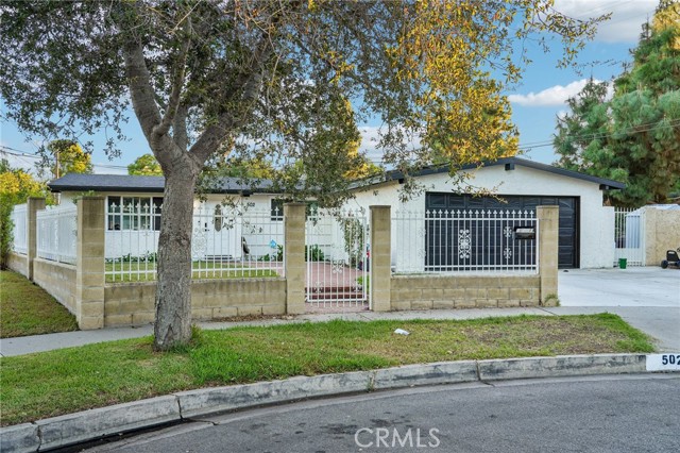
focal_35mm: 30
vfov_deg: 43.6
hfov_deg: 62.0
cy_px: 226
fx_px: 566
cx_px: 340
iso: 160
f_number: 8
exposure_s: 1/60
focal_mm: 30
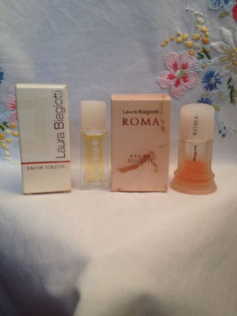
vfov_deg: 52.6
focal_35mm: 35
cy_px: 158
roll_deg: +1.2
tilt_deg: -14.3
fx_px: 320
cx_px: 118
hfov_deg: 40.7
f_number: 2.4
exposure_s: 1/20
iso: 64
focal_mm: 4.28
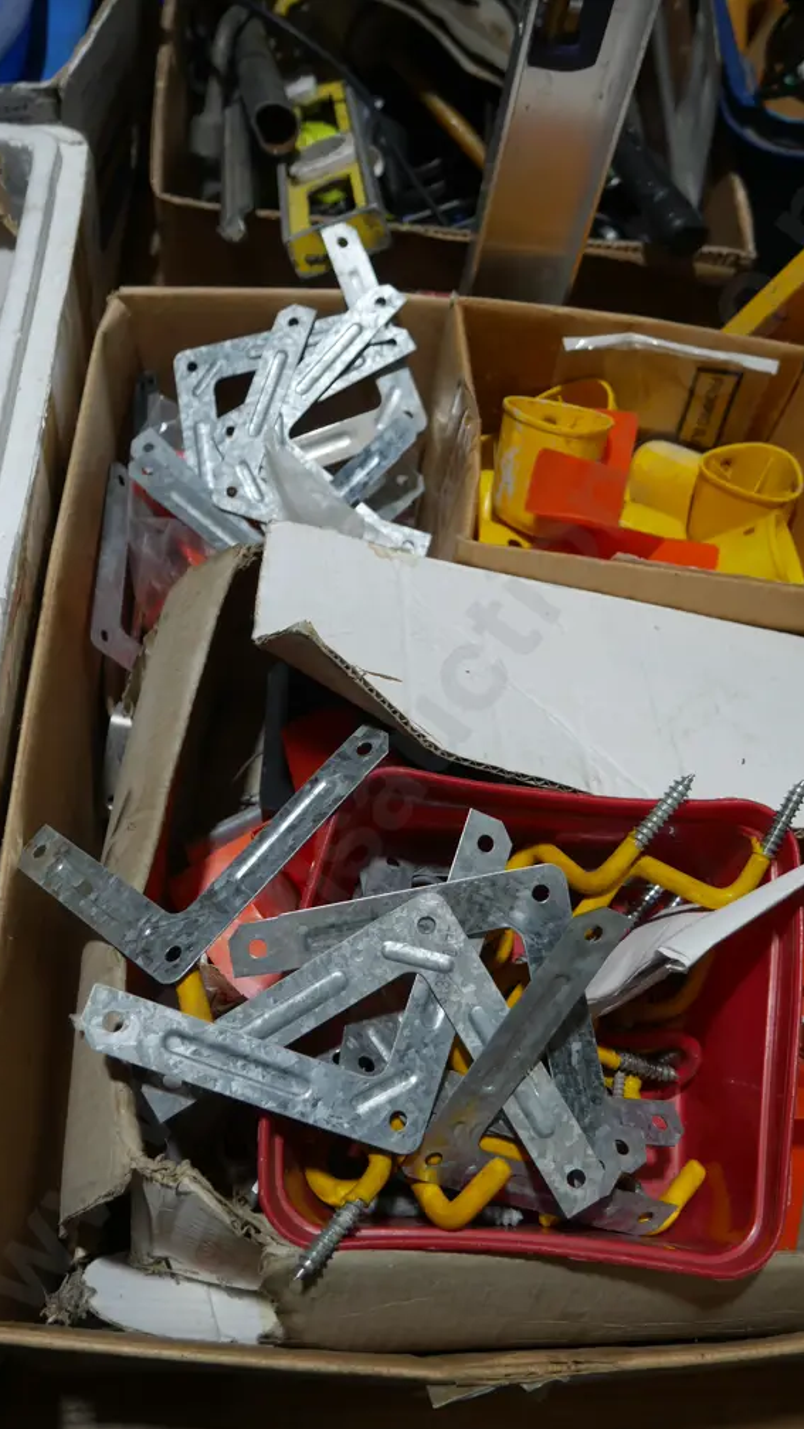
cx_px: 437
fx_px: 1175
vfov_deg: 62.6
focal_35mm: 31
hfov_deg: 37.7
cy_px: 724
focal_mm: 14
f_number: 3.5
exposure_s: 1/125
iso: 200
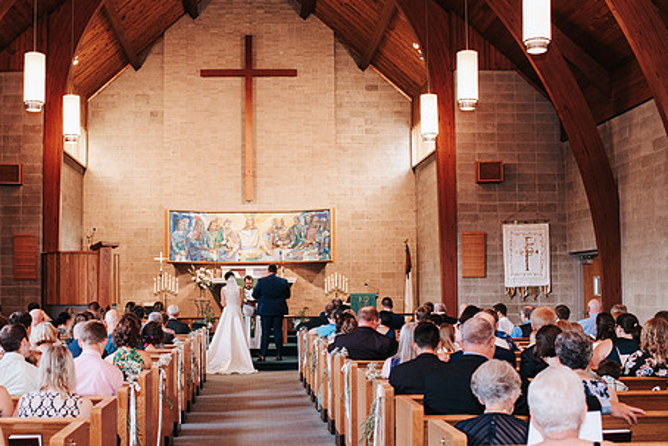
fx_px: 835
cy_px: 254
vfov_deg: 29.9
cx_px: 256
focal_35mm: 45
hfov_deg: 43.3
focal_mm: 35
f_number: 3.2
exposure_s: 1/125
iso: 900
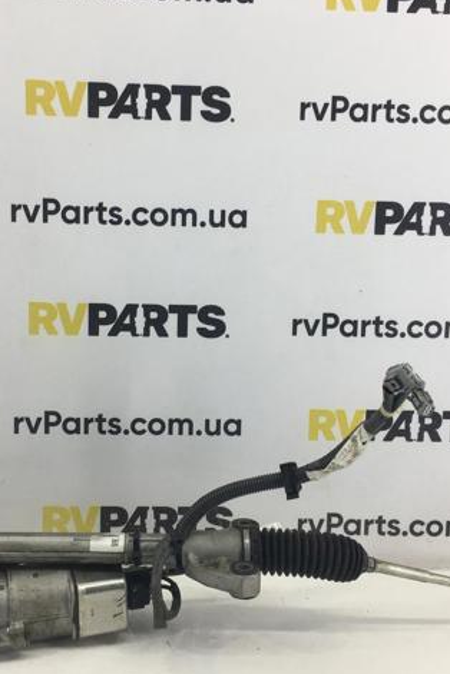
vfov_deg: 47.4
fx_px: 769
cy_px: 338
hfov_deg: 32.6
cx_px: 195
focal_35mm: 41
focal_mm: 4.15
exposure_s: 1/100
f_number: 2.2
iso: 40
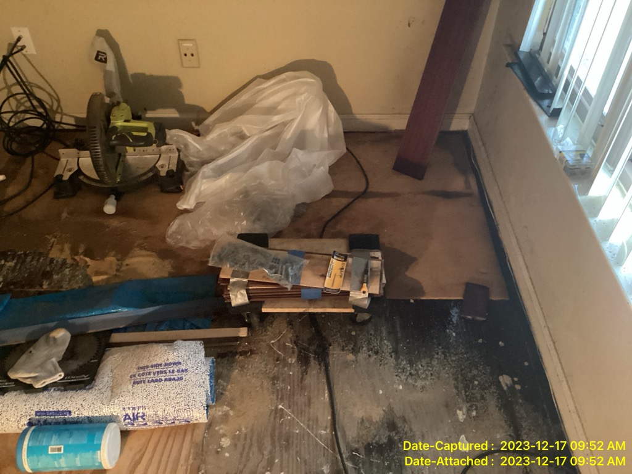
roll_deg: -1.6
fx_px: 566
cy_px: 237
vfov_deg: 45.4
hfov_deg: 58.4
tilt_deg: -44.3
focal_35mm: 31
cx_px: 316
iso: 400
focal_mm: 3.3
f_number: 2.4
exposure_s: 1/30
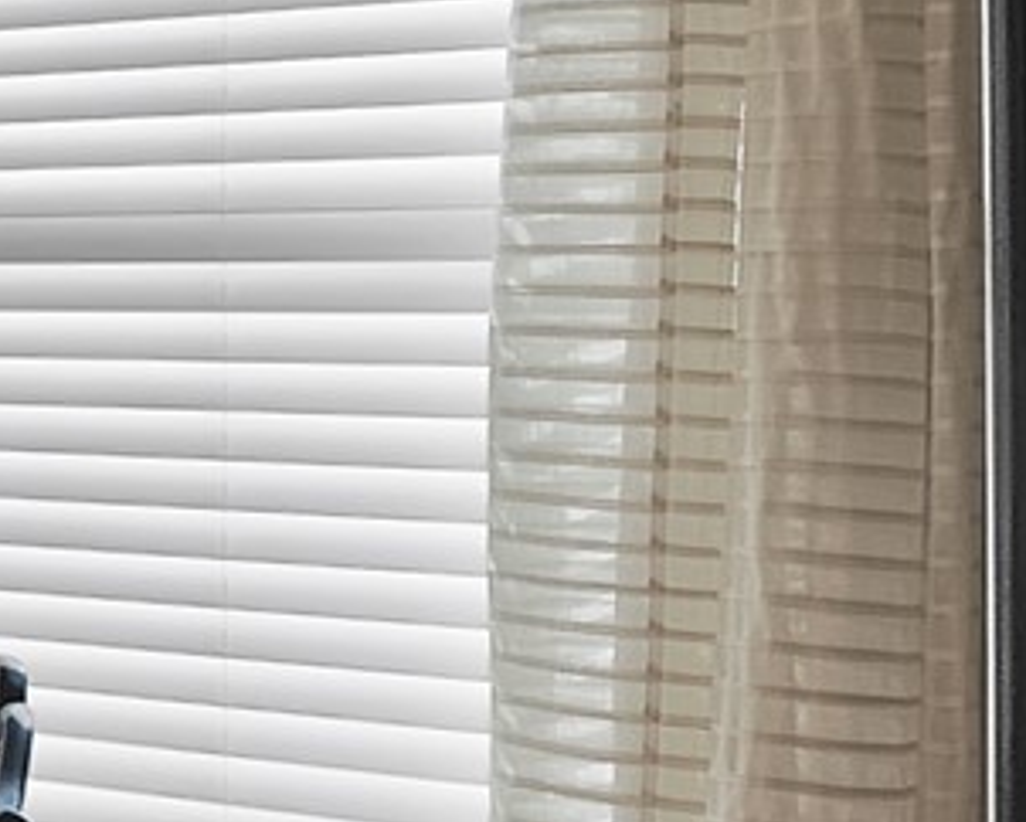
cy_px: 211
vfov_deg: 18.8
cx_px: -1276
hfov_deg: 15.7
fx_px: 2461
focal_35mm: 81
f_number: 9
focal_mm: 12
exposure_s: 1/13
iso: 640
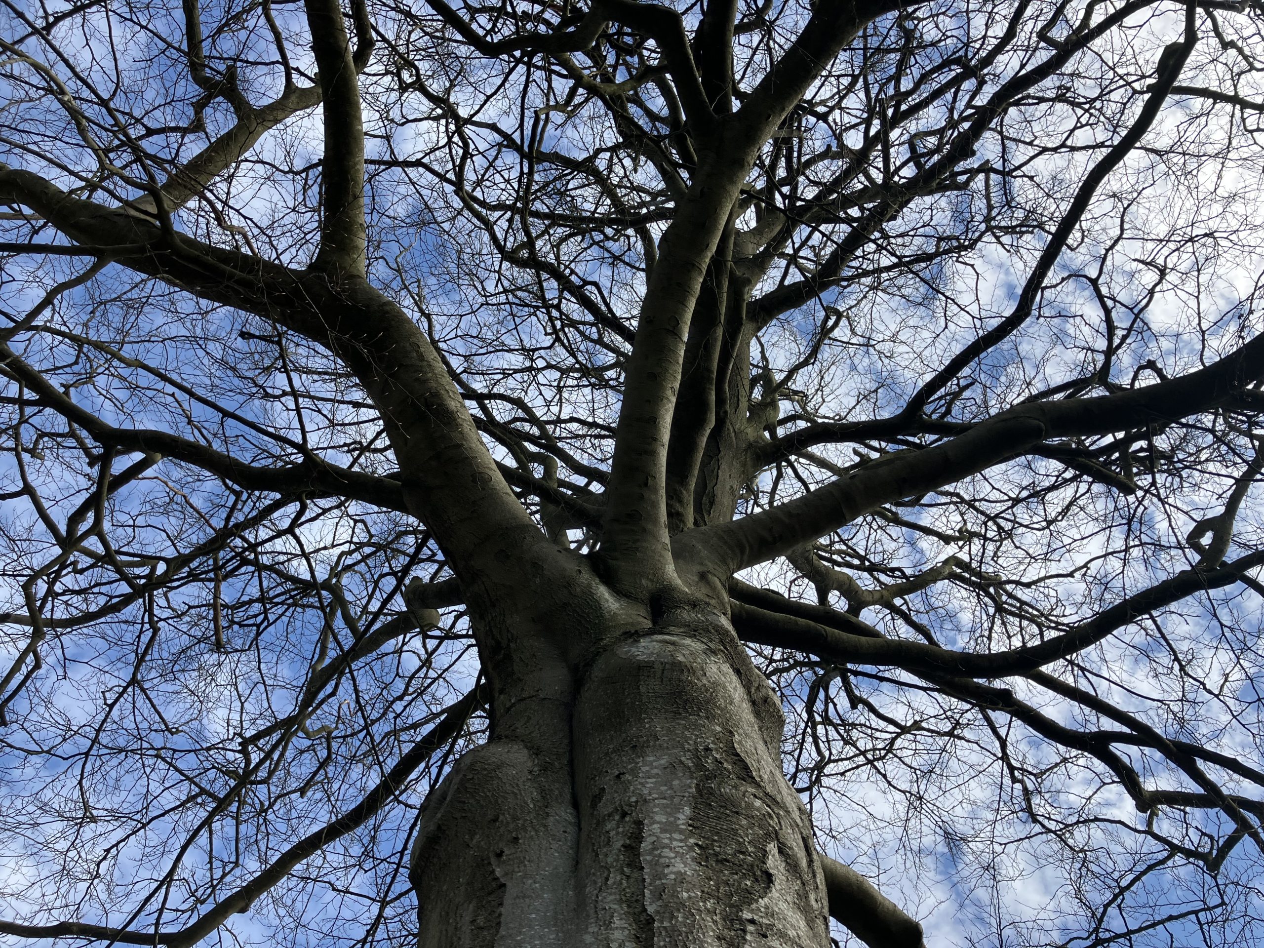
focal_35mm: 28
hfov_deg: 63.4
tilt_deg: +82.8
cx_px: 632
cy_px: 474
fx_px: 1022
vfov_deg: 49.7
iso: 32
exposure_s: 1/1215
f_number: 1.8
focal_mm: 3.99
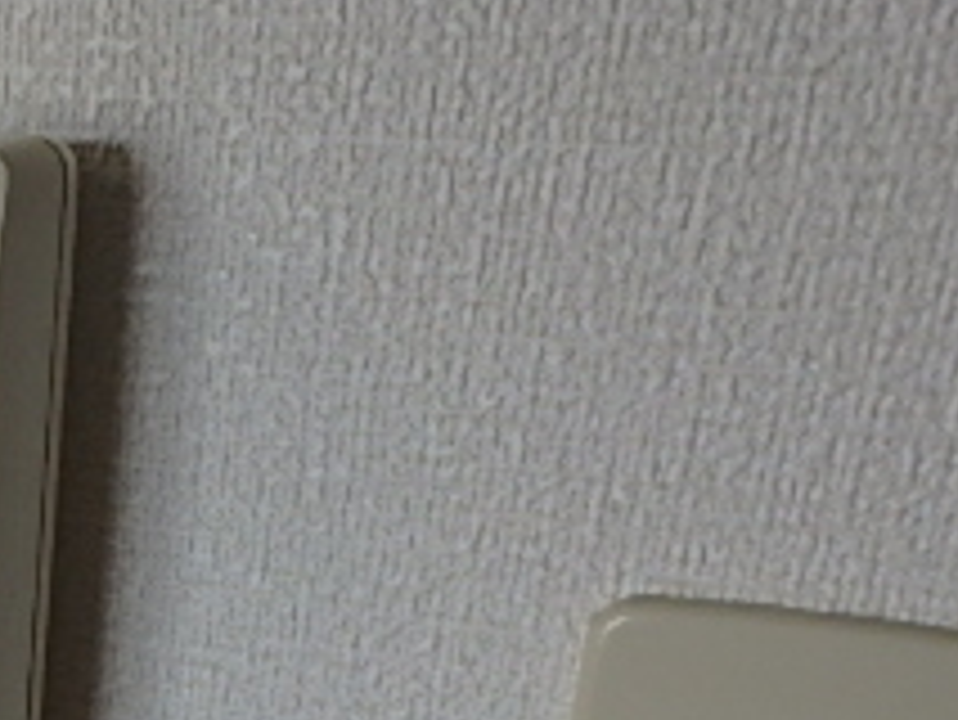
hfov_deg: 25.6
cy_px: 770
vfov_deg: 22.2
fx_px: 1745
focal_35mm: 63
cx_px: -346
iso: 200
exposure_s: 1/60
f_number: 3.5
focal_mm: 3.7
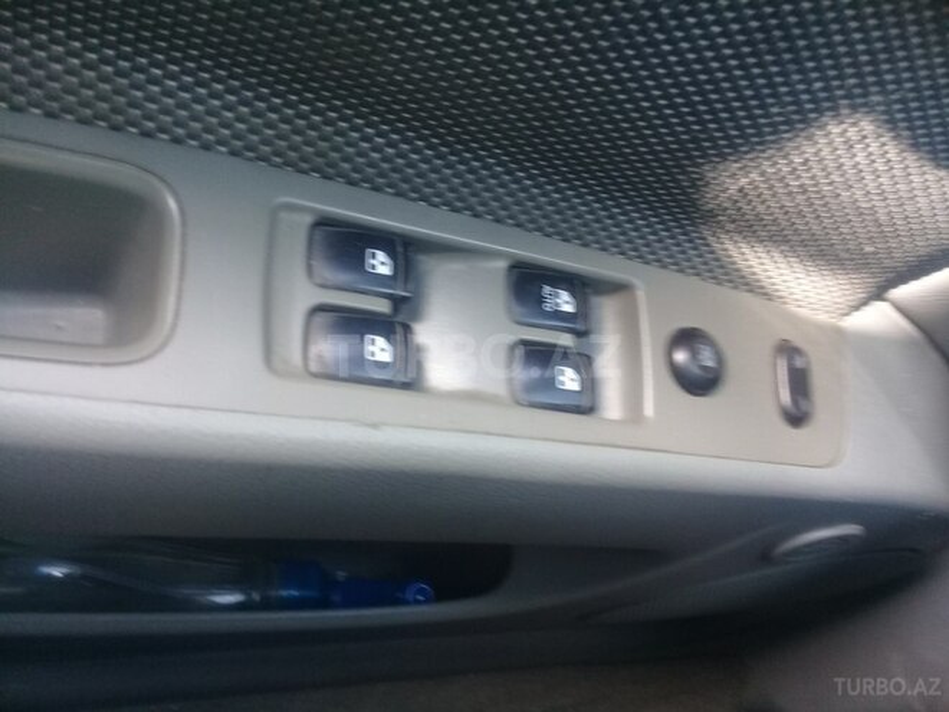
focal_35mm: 31
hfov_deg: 58.4
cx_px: 474
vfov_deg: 45.4
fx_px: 850
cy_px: 356
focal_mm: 3.3
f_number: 2.2
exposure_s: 1/33
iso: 50
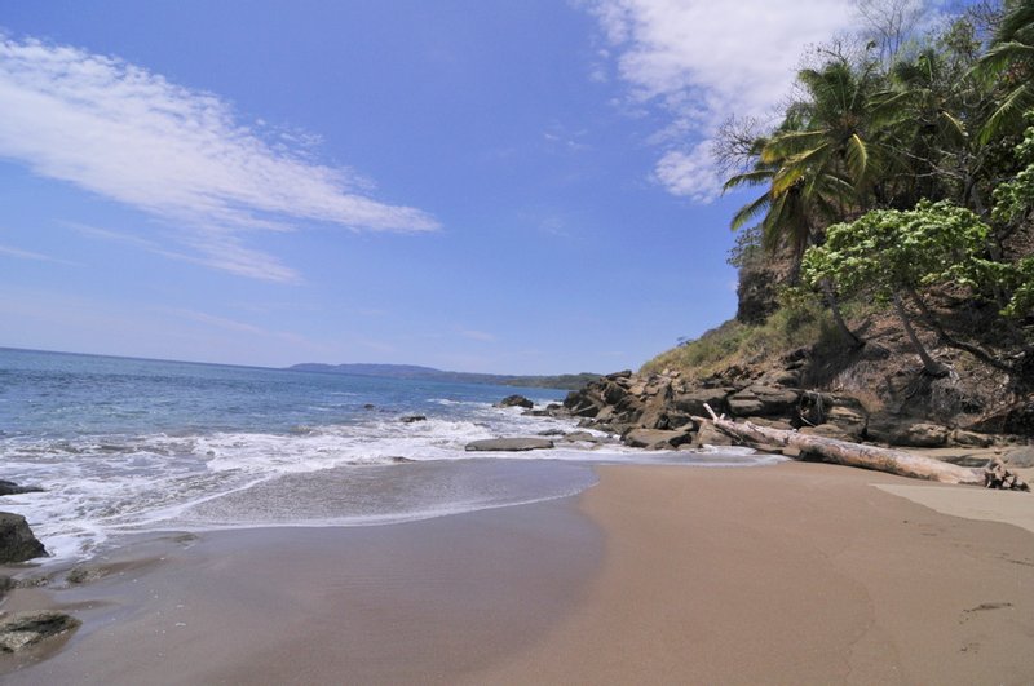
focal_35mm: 16
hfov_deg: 95.1
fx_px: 473
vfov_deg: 71.9
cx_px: 517
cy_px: 343
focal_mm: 11
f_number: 8
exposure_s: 1/4000
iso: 640
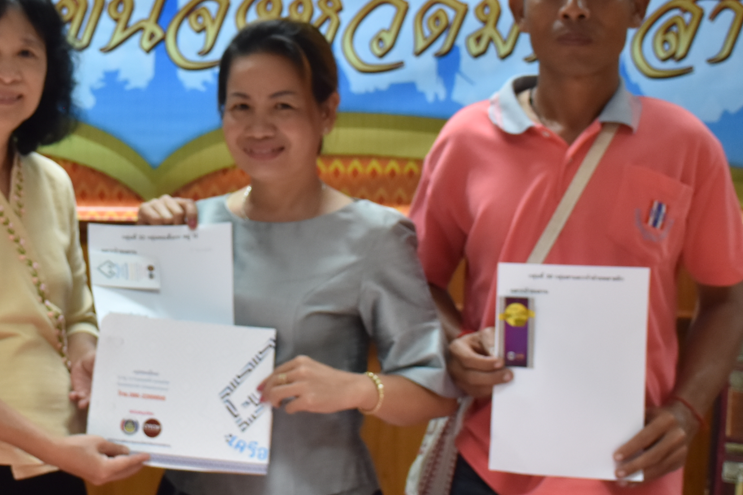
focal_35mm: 106
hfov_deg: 19.0
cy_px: 94
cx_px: 129
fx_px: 2194
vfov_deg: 12.8
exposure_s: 1/50
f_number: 4.5
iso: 400
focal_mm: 27
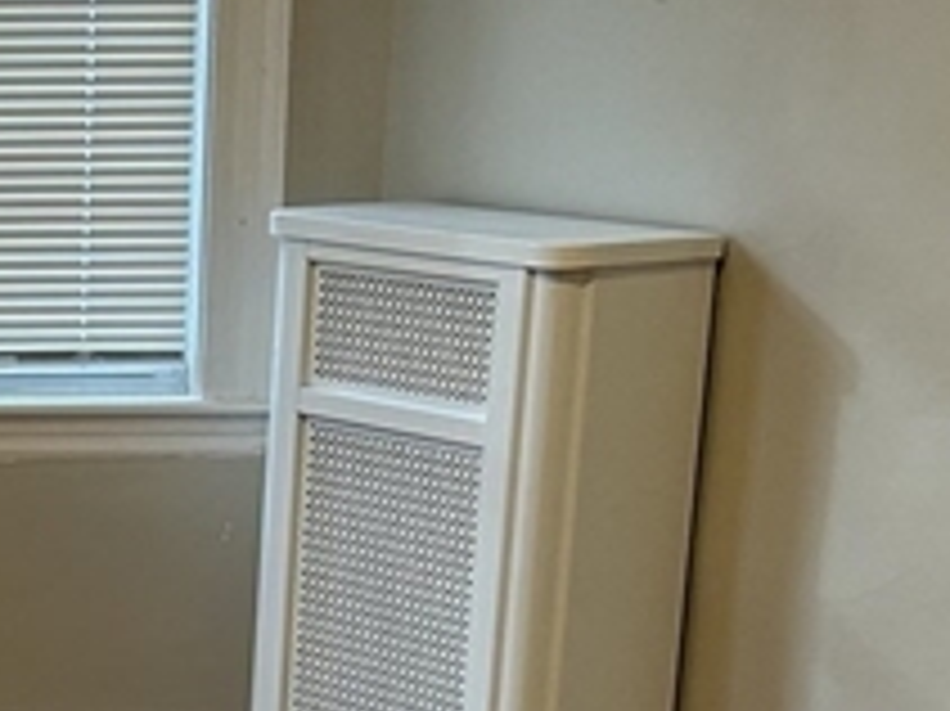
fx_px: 3456
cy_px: 891
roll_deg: +0.1
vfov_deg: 11.5
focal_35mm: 126
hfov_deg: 14.9
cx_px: -288
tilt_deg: -16.2
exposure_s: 1/60
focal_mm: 5.7
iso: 80
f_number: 1.5
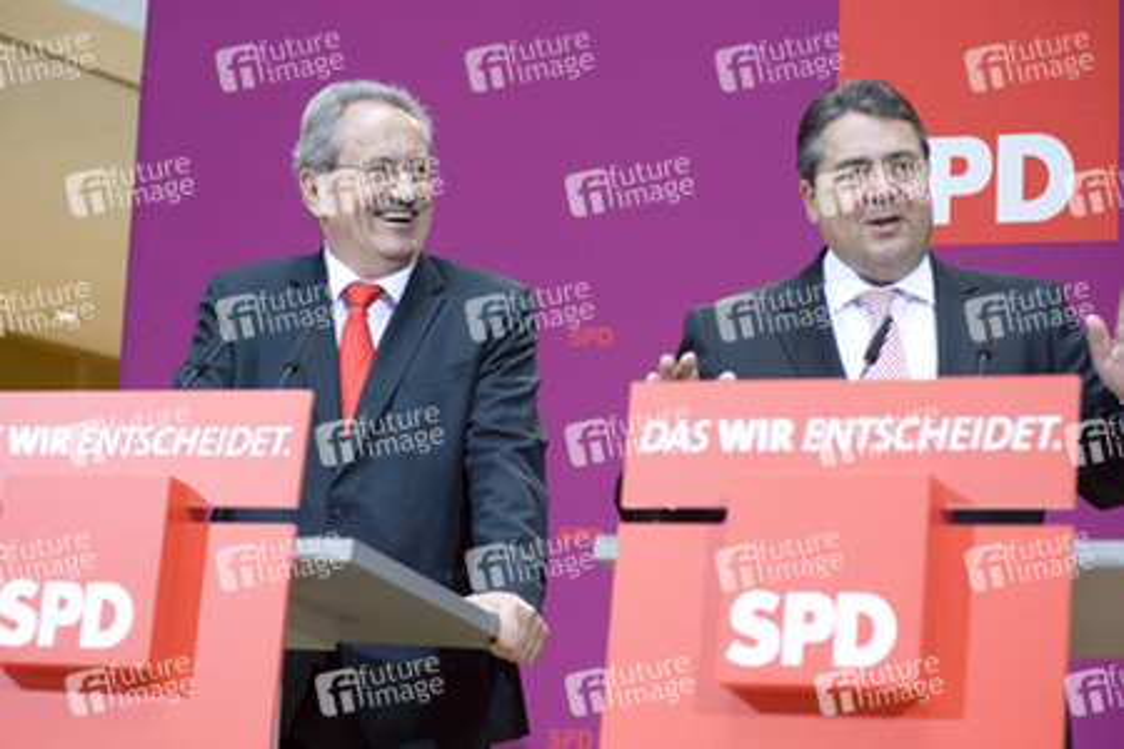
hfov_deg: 25.4
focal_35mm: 80
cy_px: 374
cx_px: 562
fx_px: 2498
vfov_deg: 17.1
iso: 1600
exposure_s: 1/200
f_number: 5
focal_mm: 80
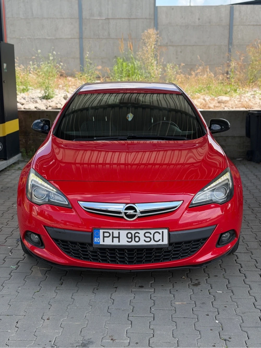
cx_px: 130
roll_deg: +0.3
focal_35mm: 48
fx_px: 483
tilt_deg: -13.3
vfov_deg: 39.7
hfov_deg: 30.3
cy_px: 174
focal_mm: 6.76
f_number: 1.78
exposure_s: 1/1838
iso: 80
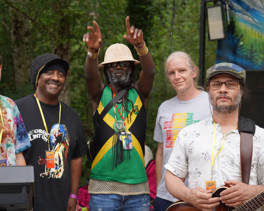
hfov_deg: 31.4
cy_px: 106
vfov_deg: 25.4
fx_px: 469
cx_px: 113
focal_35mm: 60
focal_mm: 53
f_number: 4
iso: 160
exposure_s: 1/160
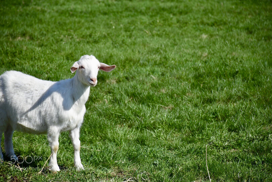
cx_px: 136
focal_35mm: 210
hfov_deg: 9.8
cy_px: 91
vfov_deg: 6.5
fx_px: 1587
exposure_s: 1/500
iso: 100
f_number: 5.6
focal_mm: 140
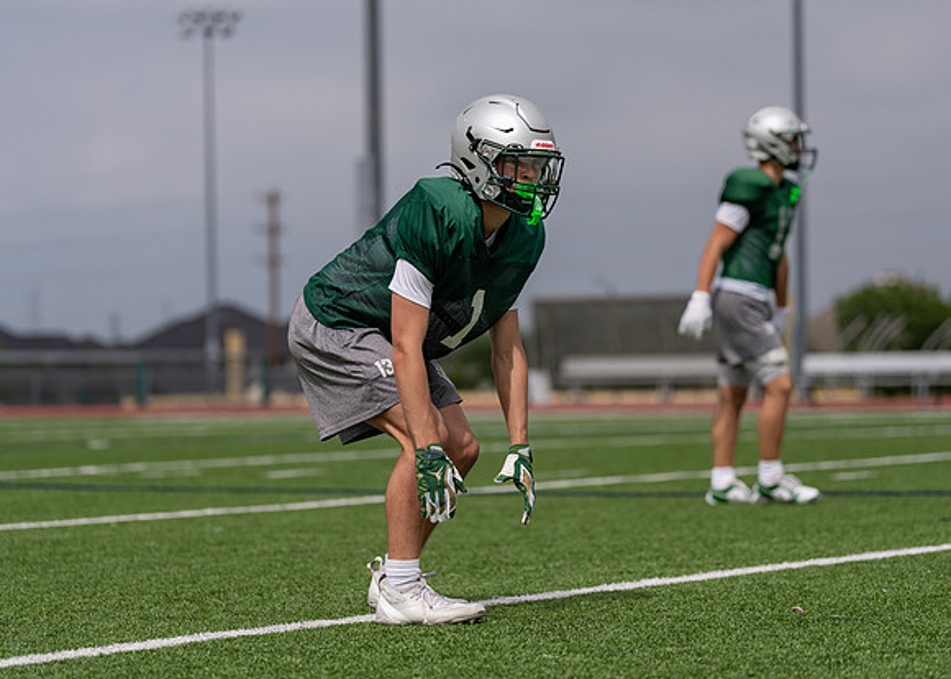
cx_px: 465
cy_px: 324
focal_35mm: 136
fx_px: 3675
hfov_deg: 14.7
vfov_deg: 10.6
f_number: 2.8
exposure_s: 1/5000
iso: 125
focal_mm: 121
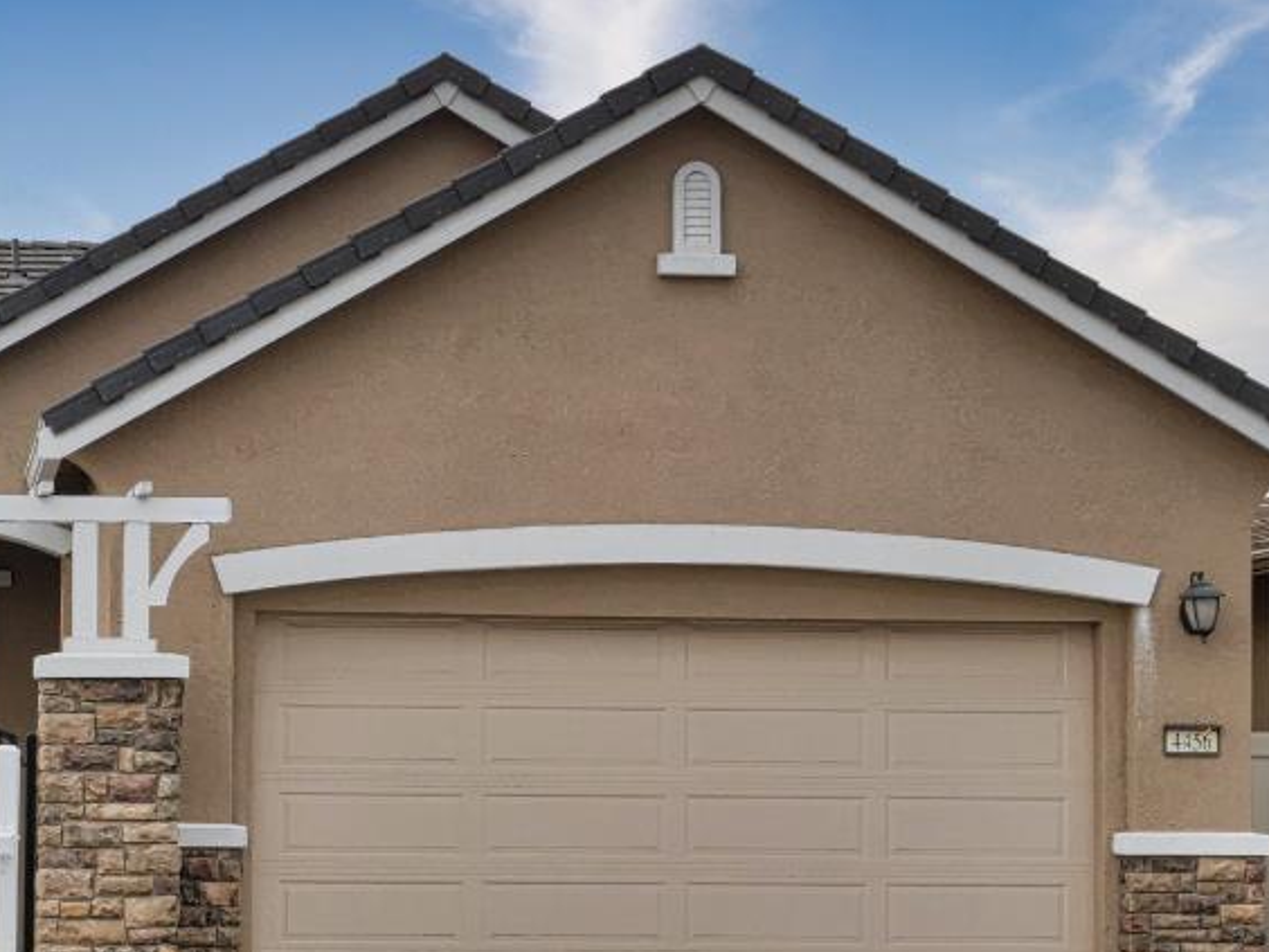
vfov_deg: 14.6
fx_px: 3703
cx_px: 256
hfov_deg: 19.3
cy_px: 649
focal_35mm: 101
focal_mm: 19
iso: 250
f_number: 6.3
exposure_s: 1/250
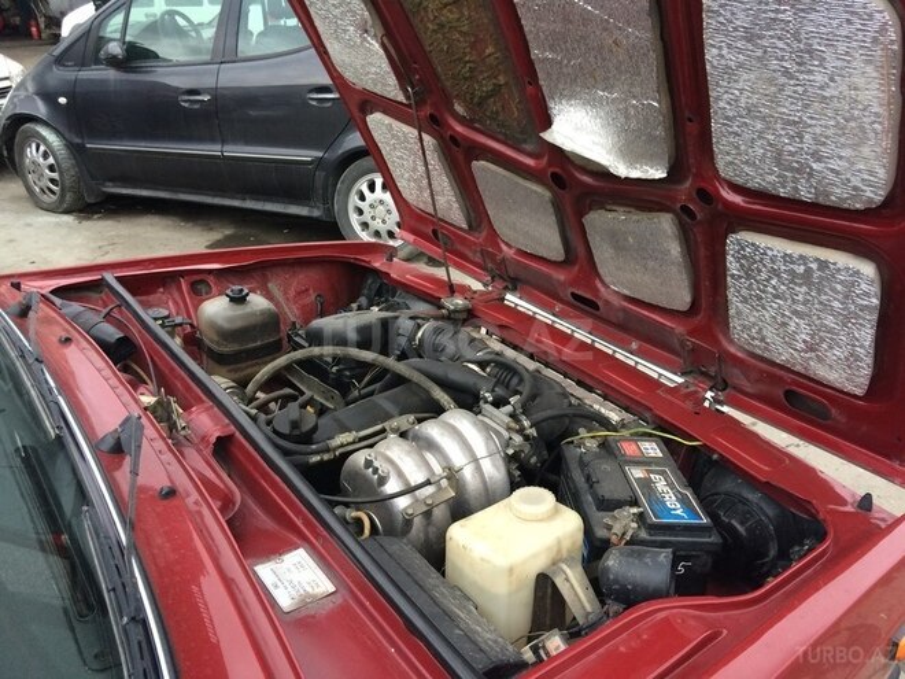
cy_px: 340
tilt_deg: -25.4
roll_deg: +1.4
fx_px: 758
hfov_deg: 61.7
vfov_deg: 48.2
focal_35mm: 29
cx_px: 452
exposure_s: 1/33
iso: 125
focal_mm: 4.15
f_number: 2.2
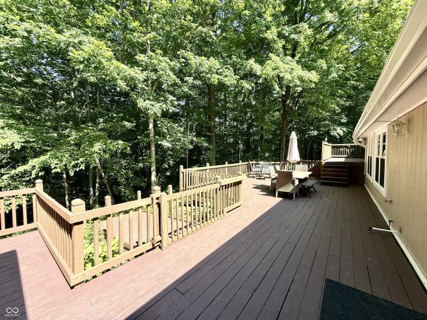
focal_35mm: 14
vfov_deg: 85.7
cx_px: 214
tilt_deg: -1.9
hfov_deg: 102.1
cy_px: 160
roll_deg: -0.3
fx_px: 173
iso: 50
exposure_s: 1/405
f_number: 2.2
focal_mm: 2.22
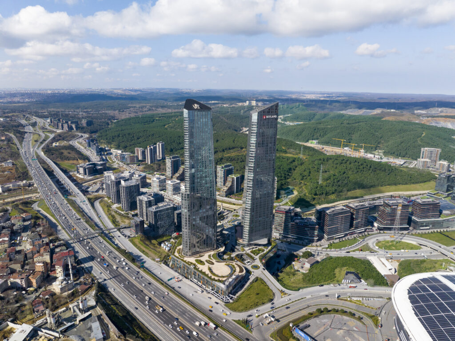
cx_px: 228
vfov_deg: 56.8
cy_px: 170
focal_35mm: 24
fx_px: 315
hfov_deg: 71.6
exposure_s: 1/200
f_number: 4
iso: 200
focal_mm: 12.29
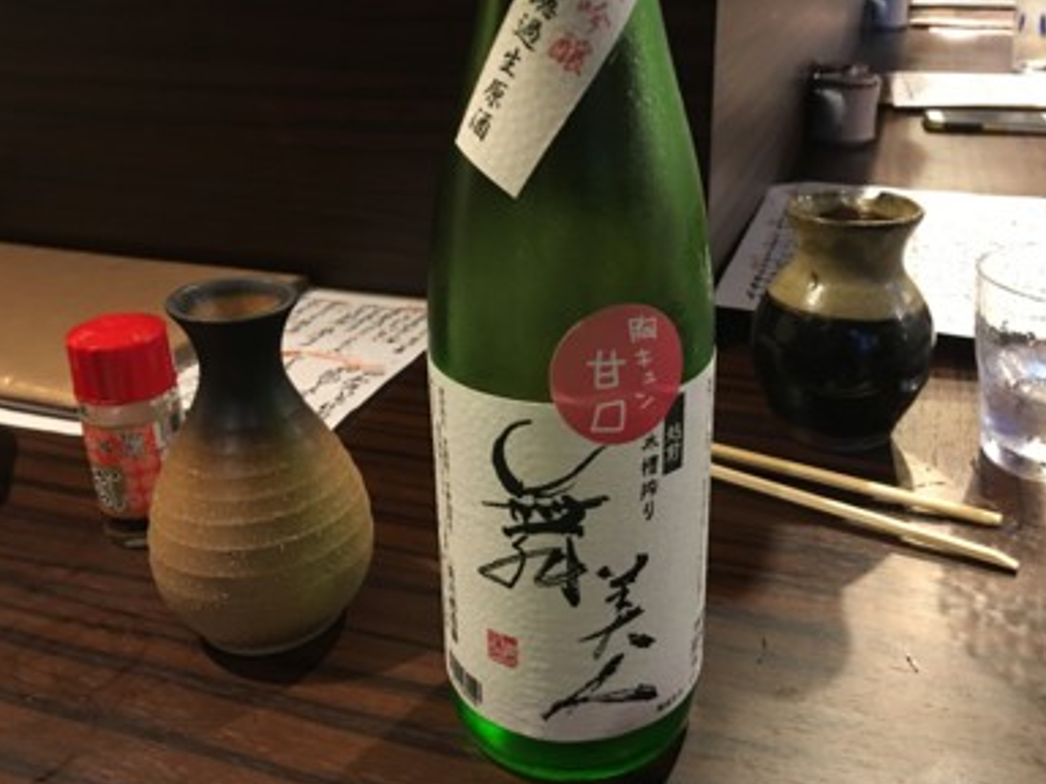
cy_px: 351
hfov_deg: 53.8
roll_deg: -0.1
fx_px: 1027
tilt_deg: -22.6
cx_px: 583
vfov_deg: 41.7
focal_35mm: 34
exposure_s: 1/4
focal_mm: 4.15
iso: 64
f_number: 2.2
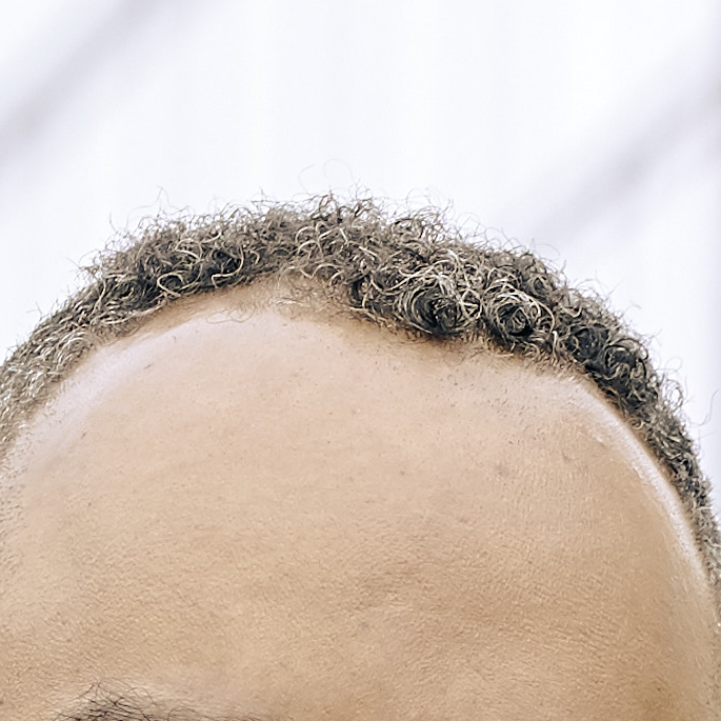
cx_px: 311
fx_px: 12395
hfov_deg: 3.3
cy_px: 1266
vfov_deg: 3.3
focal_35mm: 526
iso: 500
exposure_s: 1/400
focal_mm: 55
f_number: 3.2
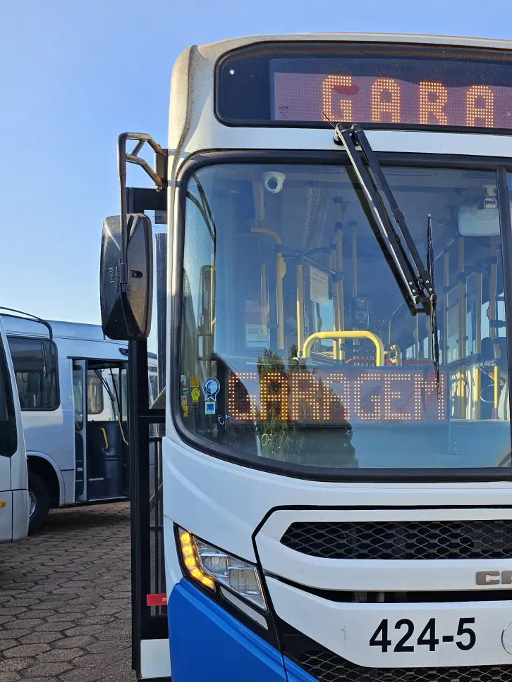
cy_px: 448
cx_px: 415
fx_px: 749
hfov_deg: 36.4
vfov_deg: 48.3
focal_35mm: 38
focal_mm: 6.3
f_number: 1.7
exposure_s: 1/181
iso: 10
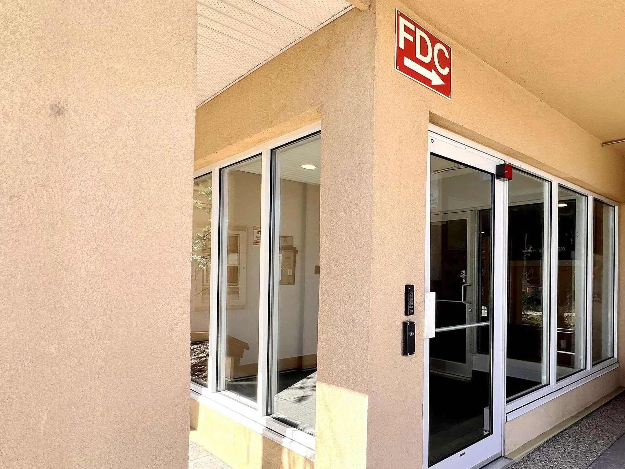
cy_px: 270
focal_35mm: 22
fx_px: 397
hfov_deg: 73.2
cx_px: 435
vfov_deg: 60.8
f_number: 1.8
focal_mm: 1.57
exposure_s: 1/188
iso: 32
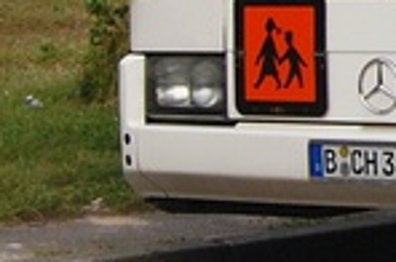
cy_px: -281
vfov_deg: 4.3
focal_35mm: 311
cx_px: 979
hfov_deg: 6.3
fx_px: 3414
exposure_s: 1/160
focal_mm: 34
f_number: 9
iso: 400
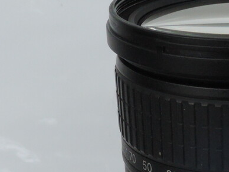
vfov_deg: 10.6
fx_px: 920
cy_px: 169
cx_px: 236
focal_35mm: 139
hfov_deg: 14.0
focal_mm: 9.6
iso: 800
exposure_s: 1/30
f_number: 7.3
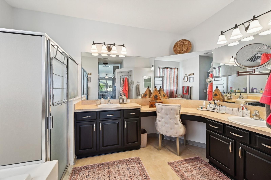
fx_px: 105
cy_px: 90
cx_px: 136
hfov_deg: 104.3
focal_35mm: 14
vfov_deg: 81.1
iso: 400
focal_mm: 14
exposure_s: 1/20
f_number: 8
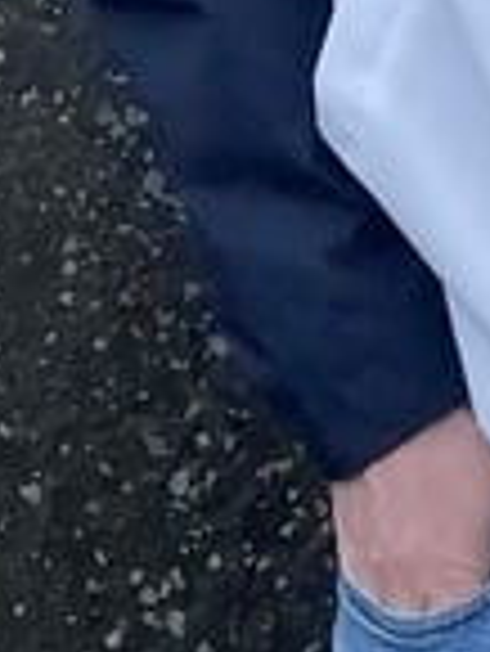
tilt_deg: -4.0
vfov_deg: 9.5
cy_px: -960
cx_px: 184
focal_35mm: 183
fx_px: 3449
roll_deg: +0.1
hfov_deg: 8.1
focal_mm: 5.1
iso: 32
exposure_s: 1/916
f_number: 1.6
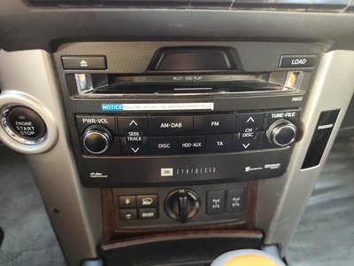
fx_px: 235
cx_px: 177
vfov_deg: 58.9
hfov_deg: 73.9
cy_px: 133
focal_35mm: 23
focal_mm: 6.19
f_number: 1.65
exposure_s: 1/25
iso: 800
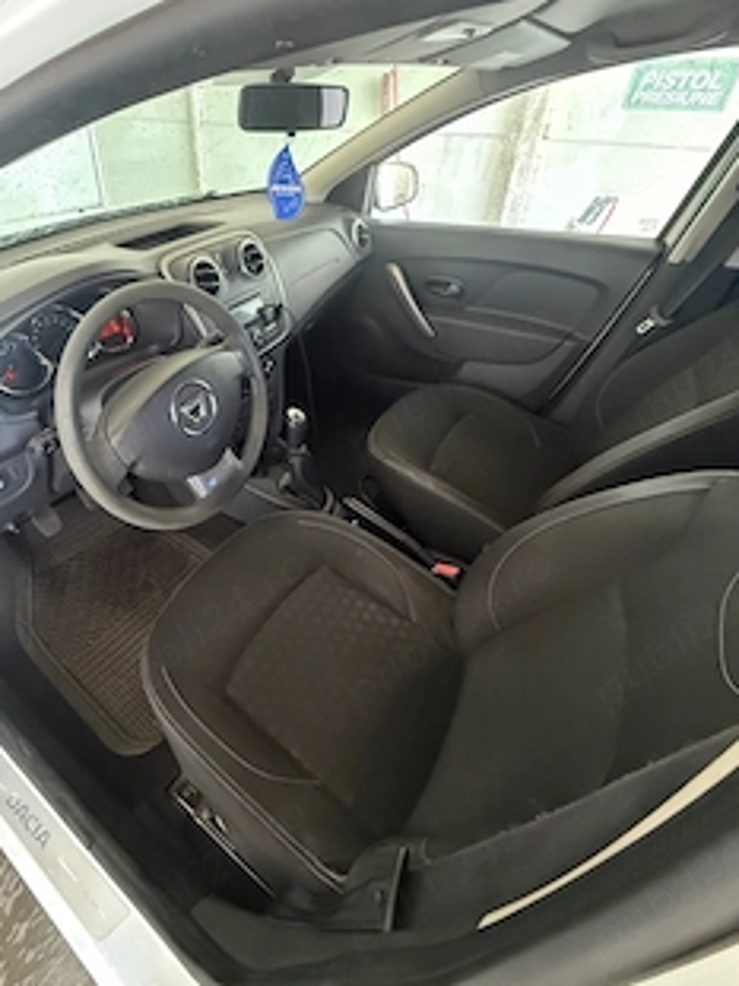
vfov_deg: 87.2
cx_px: 266
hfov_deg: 70.1
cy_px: 422
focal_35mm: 18
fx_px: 513
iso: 1250
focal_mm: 2.22
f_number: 2.2
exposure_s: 1/60
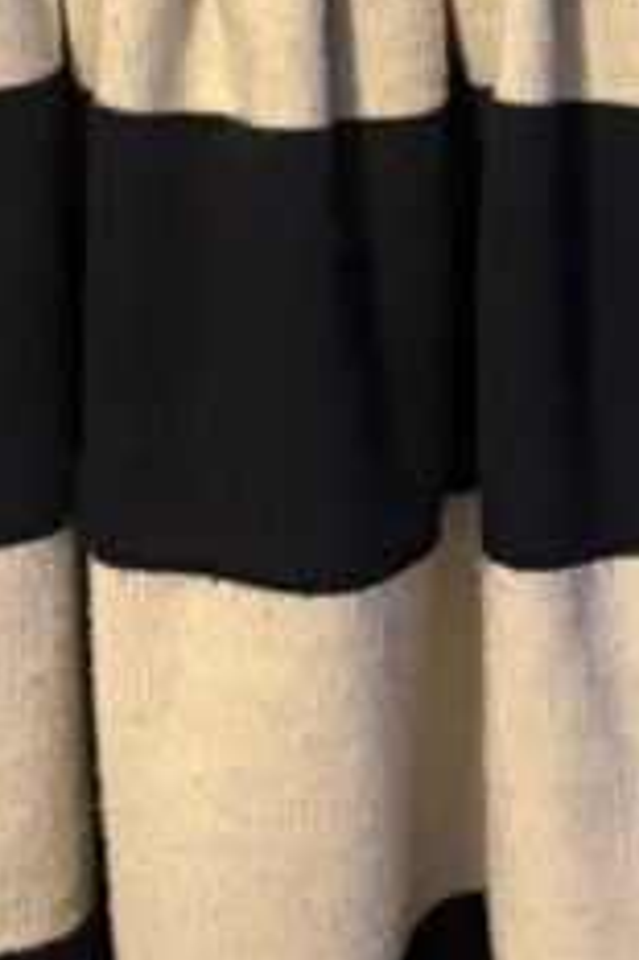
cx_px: 416
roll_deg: +3.6
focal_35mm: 186
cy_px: -750
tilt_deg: -5.7
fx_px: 4959
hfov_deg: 7.4
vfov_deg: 10.4
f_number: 1.6
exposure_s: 1/33
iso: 500
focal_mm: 5.96
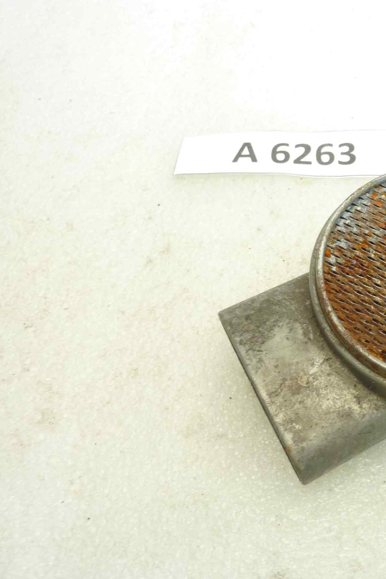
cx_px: 386
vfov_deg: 54.4
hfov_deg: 34.5
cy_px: 292
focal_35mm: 35
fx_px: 563
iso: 80
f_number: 3.3
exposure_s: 1/13
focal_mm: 4.1
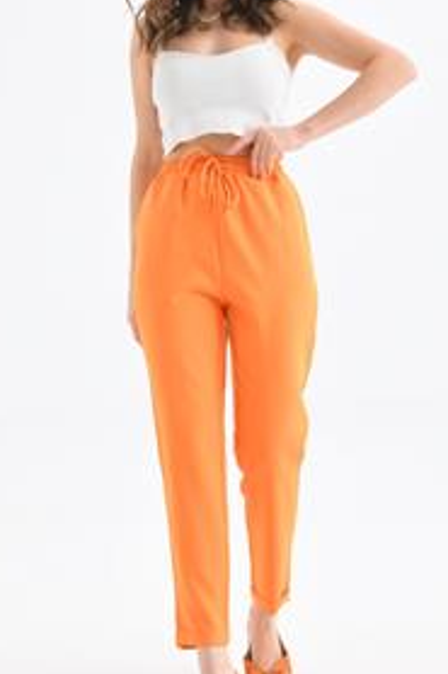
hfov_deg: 16.8
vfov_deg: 25.1
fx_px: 1514
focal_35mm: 81
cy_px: 313
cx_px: 216
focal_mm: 50
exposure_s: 1/125
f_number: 6.3
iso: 160
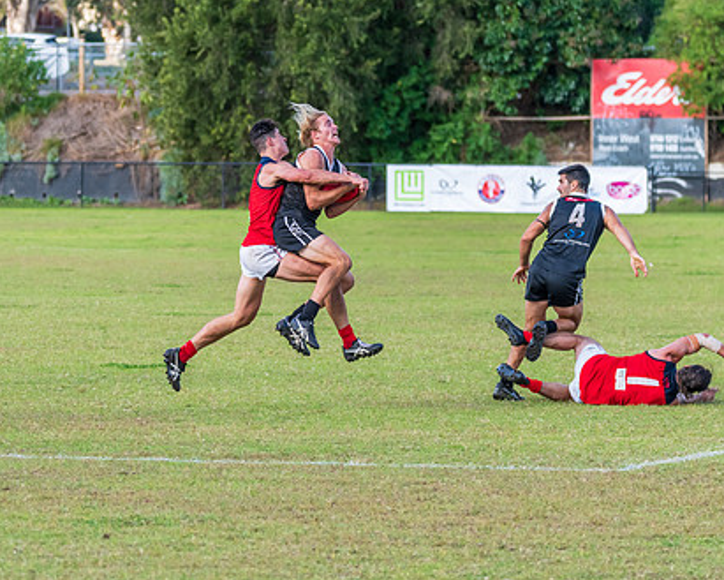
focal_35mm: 296
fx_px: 6344
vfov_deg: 5.2
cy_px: 205
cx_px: 307
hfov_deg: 6.5
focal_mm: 190
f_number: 5
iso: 800
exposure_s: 1/1250
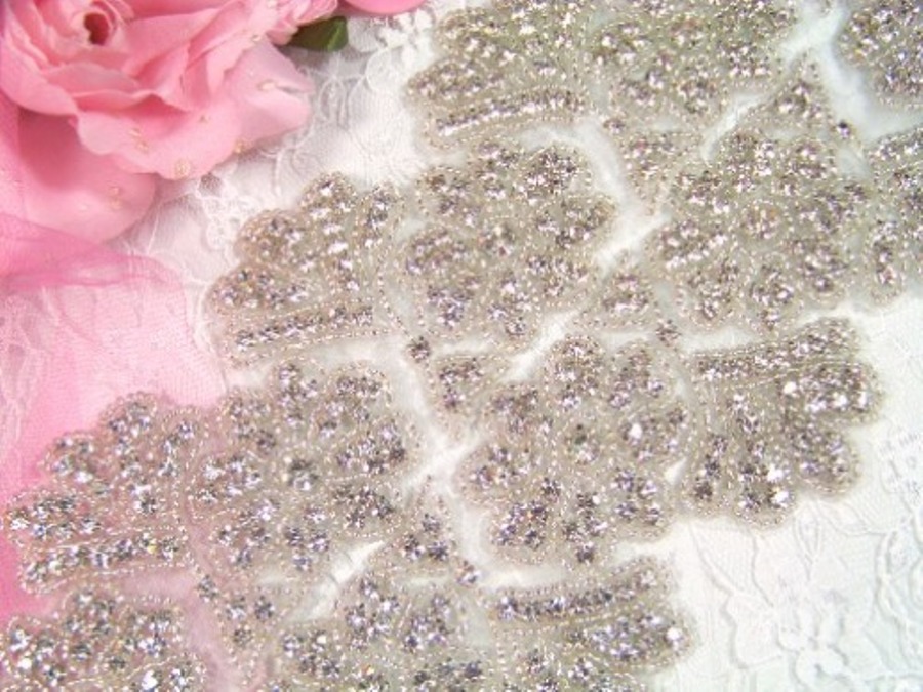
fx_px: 1307
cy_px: 346
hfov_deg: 38.9
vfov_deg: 29.7
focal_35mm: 49
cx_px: 462
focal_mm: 7.6
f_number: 2.8
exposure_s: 1/50
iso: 70
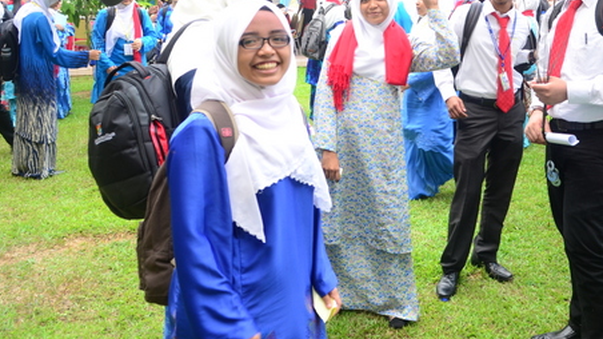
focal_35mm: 38
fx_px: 603
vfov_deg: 30.6
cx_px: 379
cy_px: 67
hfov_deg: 52.5
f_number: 4
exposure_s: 1/125
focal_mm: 17
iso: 160
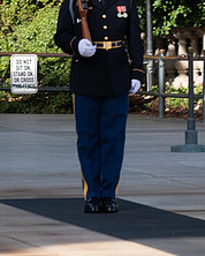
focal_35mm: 571
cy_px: 47
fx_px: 4325
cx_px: 124
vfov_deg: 3.4
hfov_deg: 2.7
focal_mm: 200
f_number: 9
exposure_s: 1/80
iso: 200
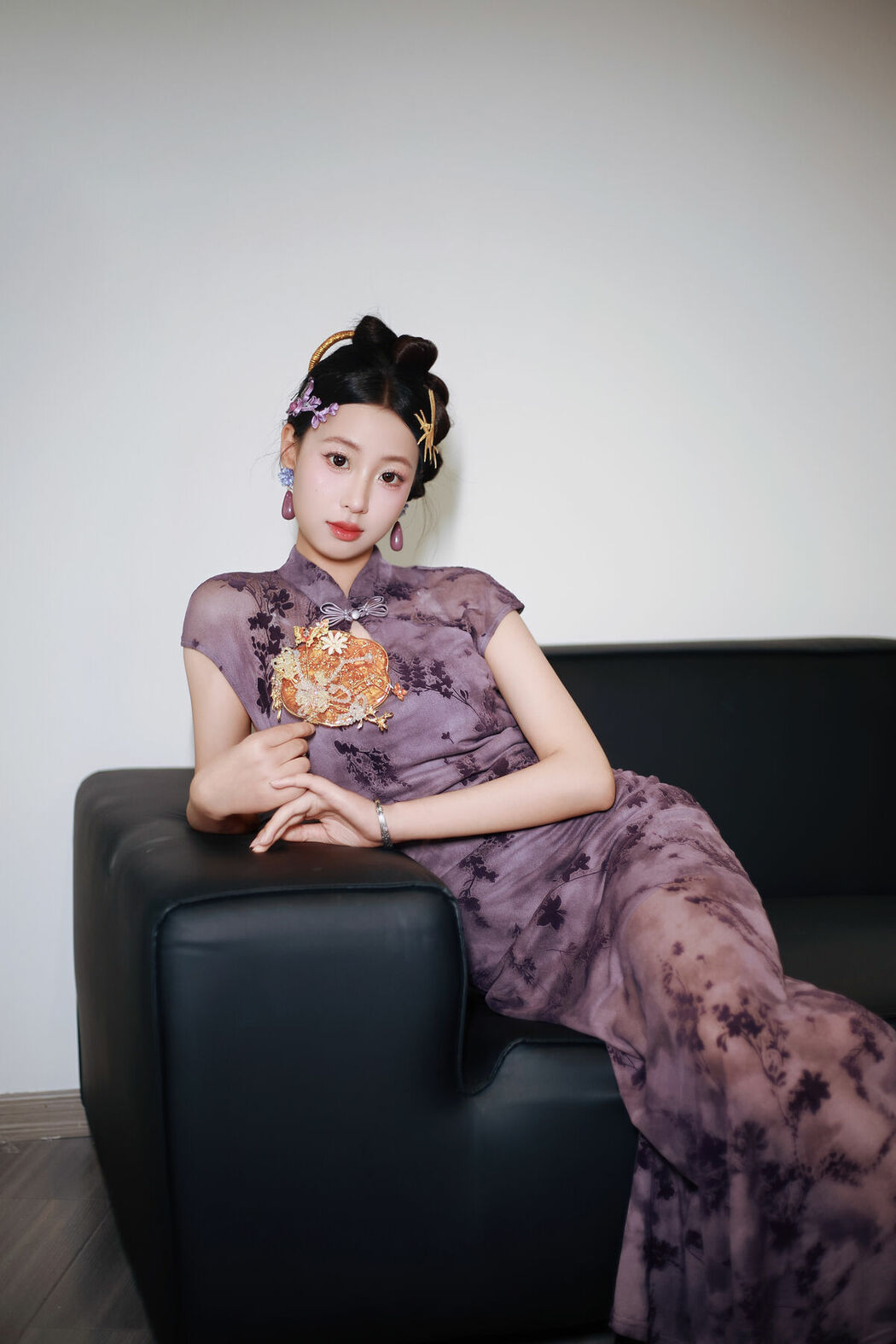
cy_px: 672
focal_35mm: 49
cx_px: 448
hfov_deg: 27.5
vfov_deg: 40.3
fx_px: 1829
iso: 500
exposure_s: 1/250
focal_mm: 50
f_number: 1.8
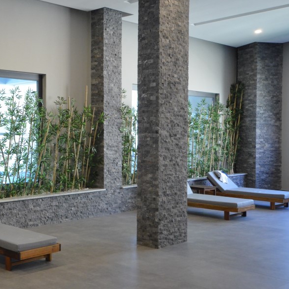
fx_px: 472
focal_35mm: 50
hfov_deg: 32.0
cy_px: 140
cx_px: 18
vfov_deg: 34.0
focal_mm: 20
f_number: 5.6
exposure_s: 1/30
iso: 2200
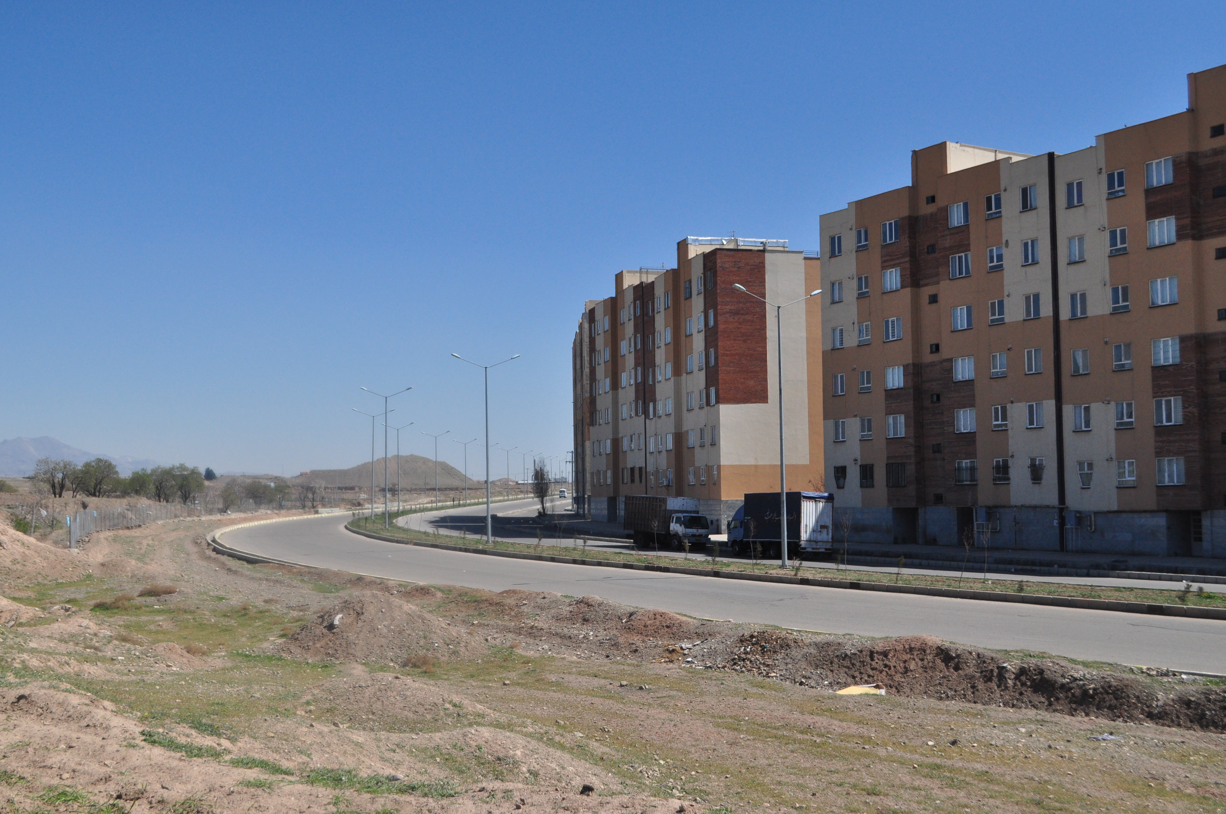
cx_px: 613
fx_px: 1429
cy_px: 407
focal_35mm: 42
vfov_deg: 31.8
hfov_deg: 46.4
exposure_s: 1/4000
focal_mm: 28
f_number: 5
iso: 640
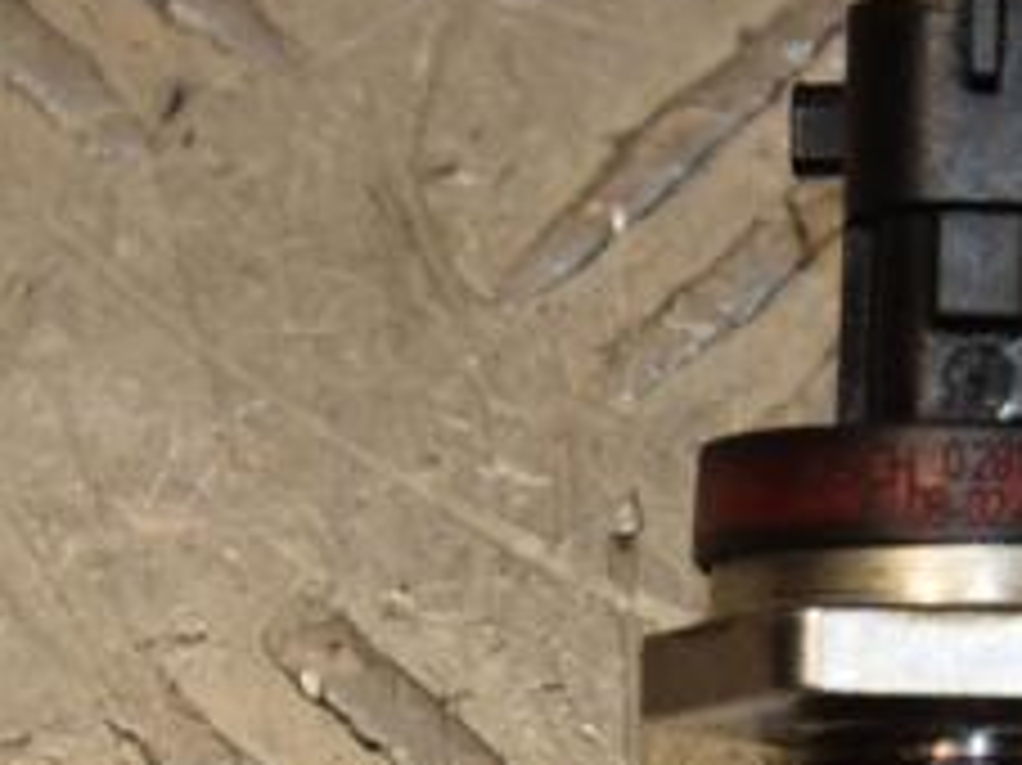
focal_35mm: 400
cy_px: 580
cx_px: 986
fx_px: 11811
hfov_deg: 4.9
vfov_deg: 3.7
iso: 800
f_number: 9
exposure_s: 1/200
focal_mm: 105
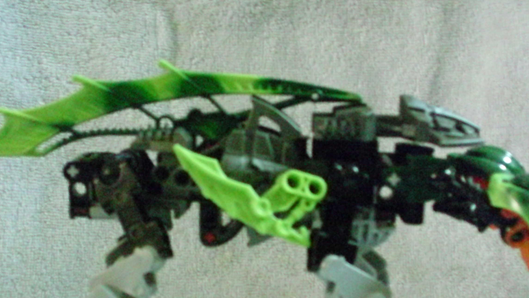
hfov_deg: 32.4
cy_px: 190
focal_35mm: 65
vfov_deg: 18.5
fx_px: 912
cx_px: 259
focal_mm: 6.3
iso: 1600
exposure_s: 1/13
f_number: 3.1
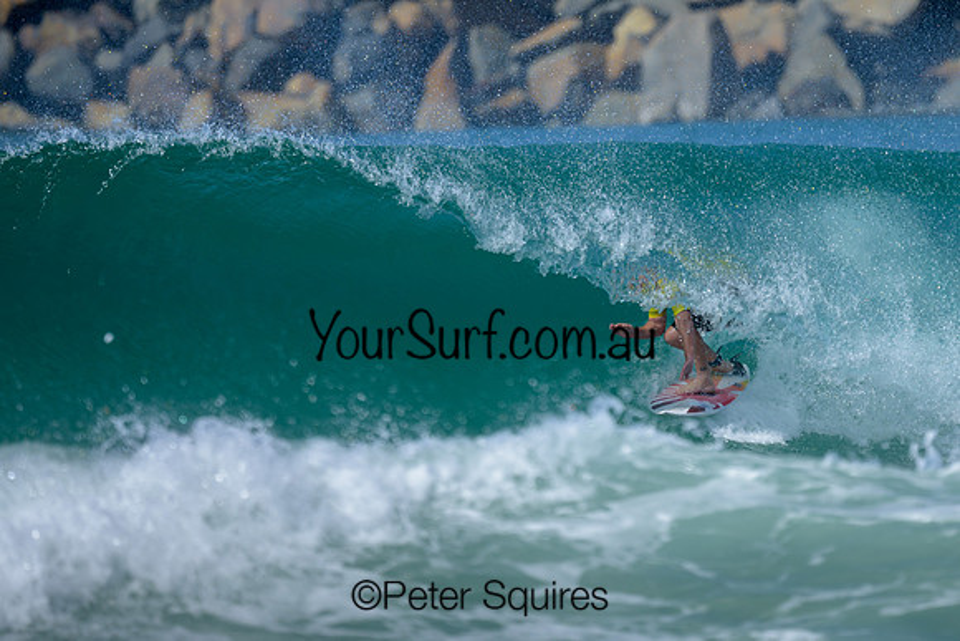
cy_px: 200
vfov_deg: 1.3
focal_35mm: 1100
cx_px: 615
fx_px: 29334
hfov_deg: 1.9
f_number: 6.3
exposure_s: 1/2000
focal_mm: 800
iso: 320
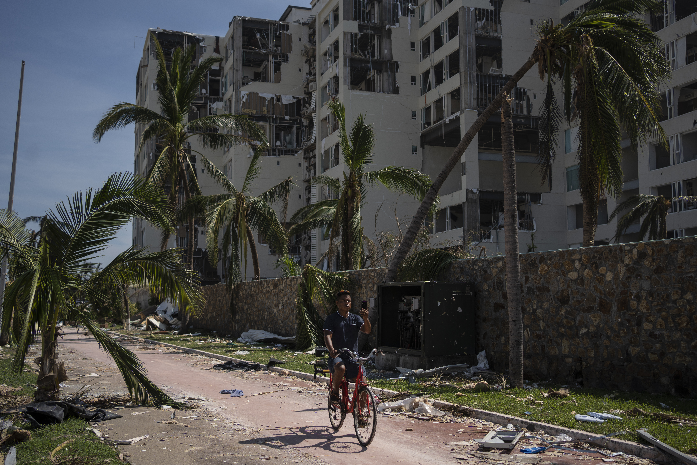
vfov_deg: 37.9
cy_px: 232
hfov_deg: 54.4
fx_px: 678
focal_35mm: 35
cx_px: 348
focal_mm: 35
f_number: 3.2
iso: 80
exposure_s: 1/2500
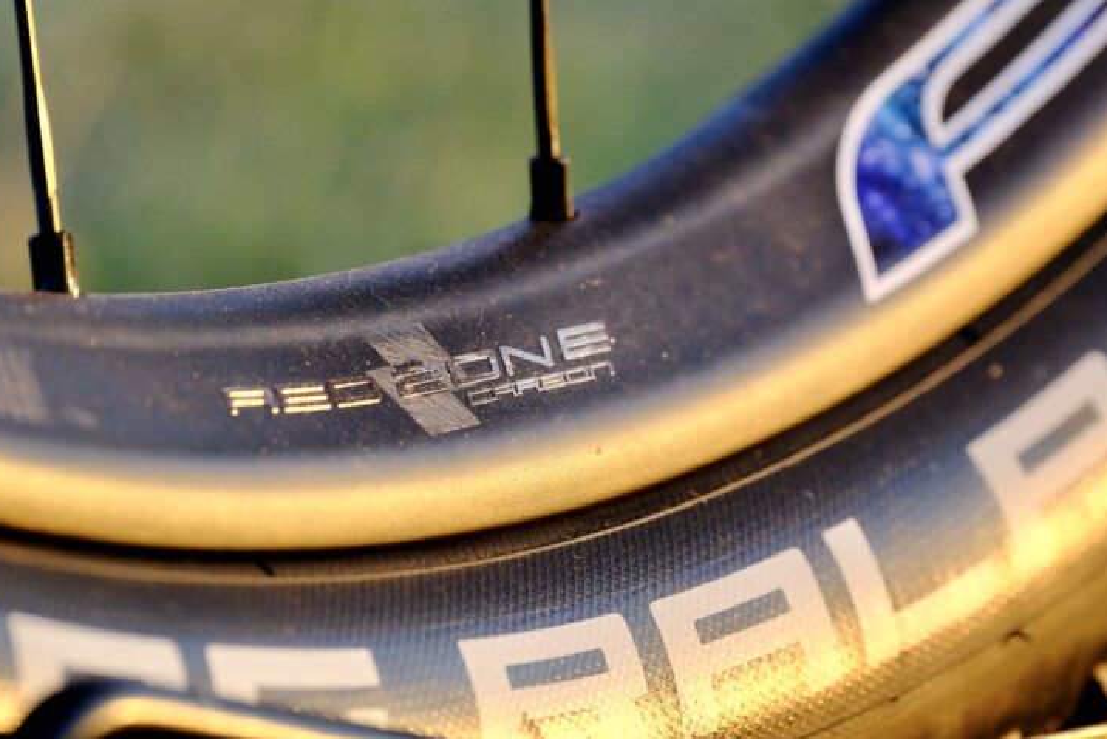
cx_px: 673
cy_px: 403
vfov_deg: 4.4
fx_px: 9720
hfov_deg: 6.5
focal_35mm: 316
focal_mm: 147.6
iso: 1000
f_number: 5.6
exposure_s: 1/500
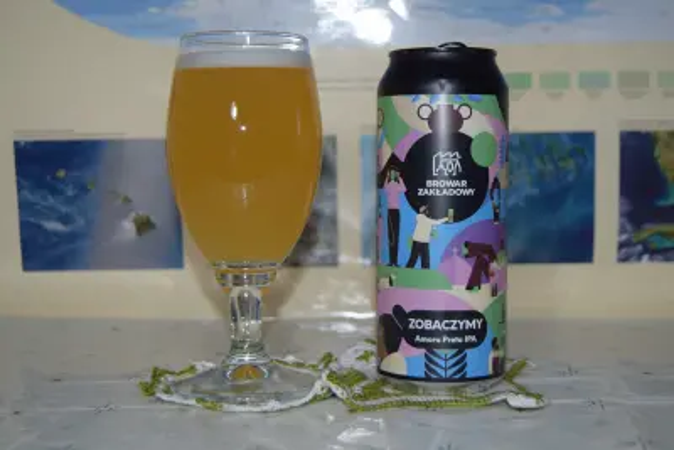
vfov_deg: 23.8
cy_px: 225
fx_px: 1067
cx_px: 337
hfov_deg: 35.0
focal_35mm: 57
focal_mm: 38
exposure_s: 1/60
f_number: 4.8
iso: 320
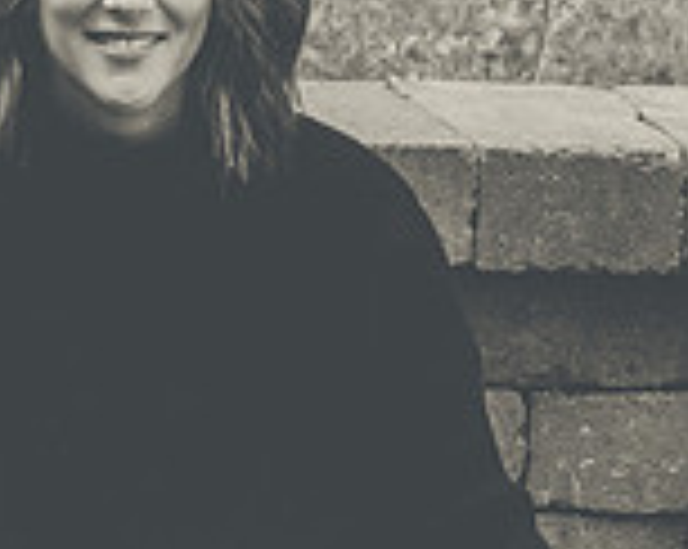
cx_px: -579
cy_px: -57
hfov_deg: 5.5
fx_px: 7077
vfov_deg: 4.4
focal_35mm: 348
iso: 4500
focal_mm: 70
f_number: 5.6
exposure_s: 1/250
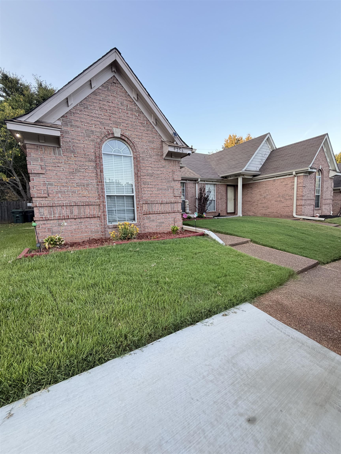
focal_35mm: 14
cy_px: 227
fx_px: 184
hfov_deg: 85.7
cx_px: 170
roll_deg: +2.7
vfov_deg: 102.1
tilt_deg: -6.4
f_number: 2.2
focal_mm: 2.22
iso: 125
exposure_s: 1/121
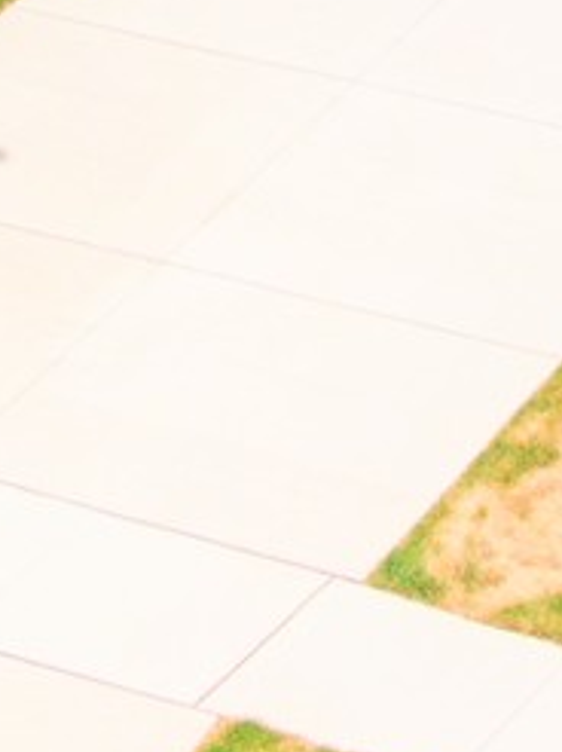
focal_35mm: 252
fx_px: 5465
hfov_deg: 5.9
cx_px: 487
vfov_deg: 7.5
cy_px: -844
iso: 100
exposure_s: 1/1250
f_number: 3.6
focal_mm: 7.4
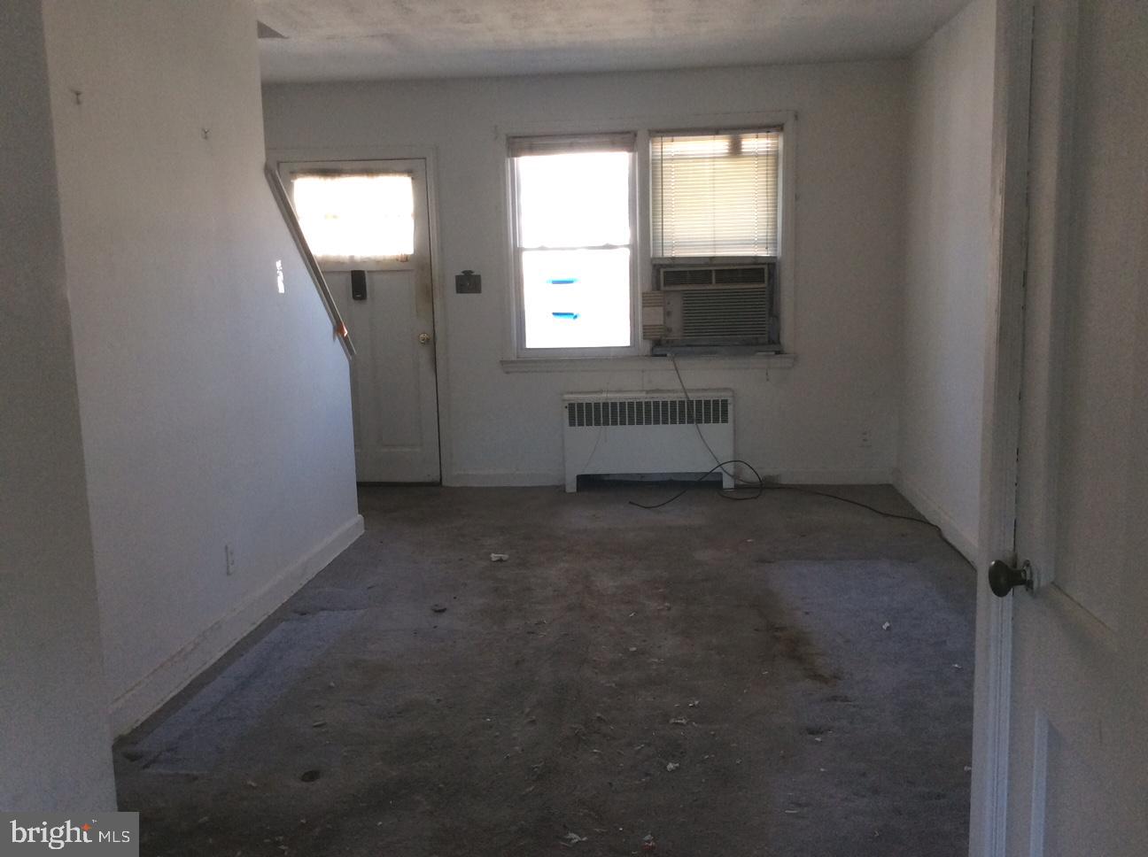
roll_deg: +1.8
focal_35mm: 32
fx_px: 1060
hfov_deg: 56.9
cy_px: 428
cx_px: 574
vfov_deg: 44.1
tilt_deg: -9.4
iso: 80
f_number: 2.4
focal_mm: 3.3
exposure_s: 1/24
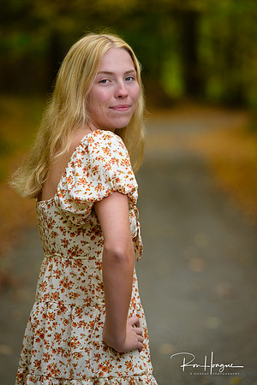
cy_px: 192
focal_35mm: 185
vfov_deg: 11.1
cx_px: 128
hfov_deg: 7.4
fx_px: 1981
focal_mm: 185
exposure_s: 1/160
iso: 100
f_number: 4
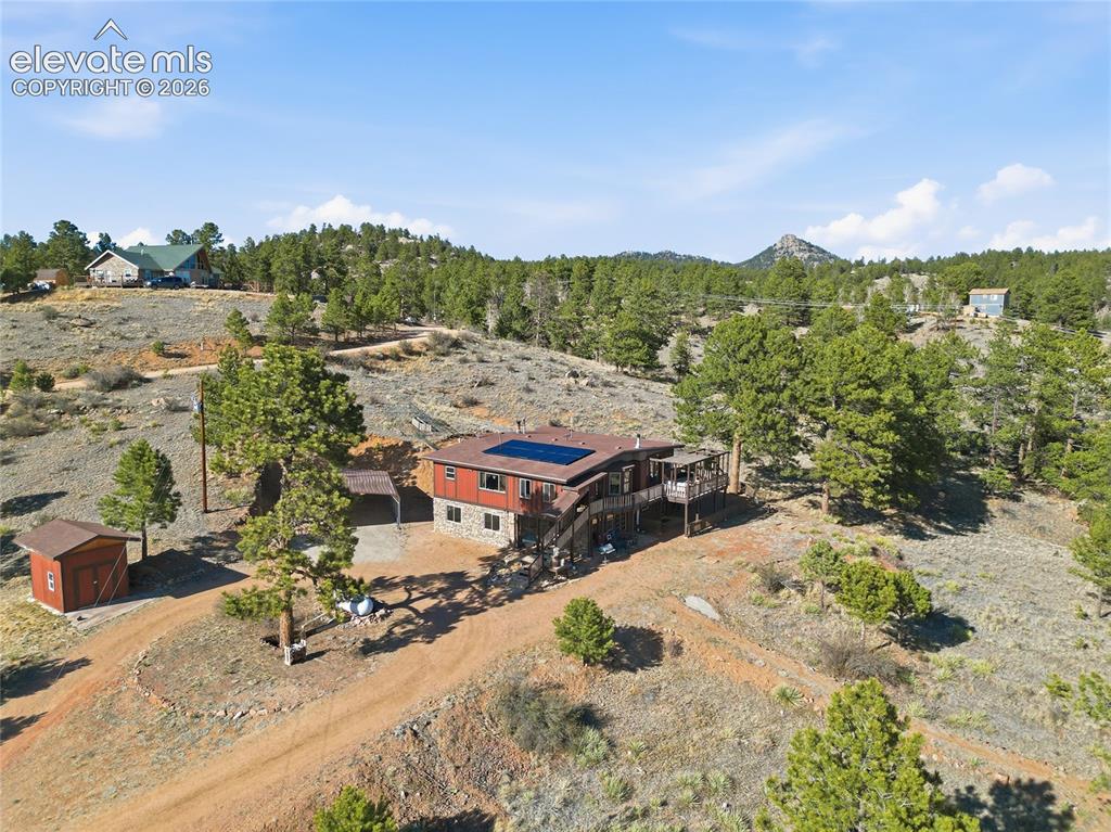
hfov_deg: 71.6
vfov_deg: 56.8
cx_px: 556
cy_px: 416
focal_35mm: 24
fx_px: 770
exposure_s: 1/2000
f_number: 1.7
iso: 110
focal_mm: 6.7
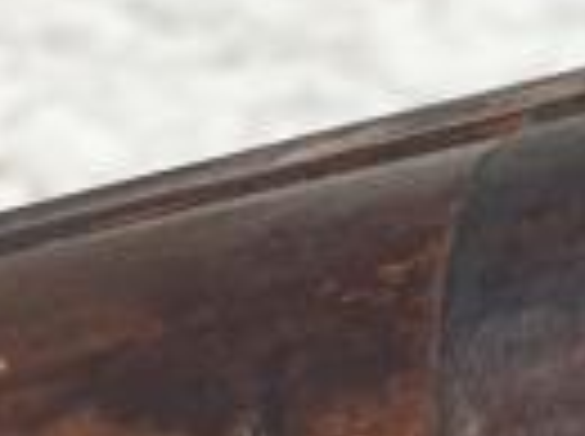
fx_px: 3458
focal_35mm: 205
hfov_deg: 9.6
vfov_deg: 7.0
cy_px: 872
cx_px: -54
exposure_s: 1/50
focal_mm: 4.3
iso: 100
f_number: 2.4
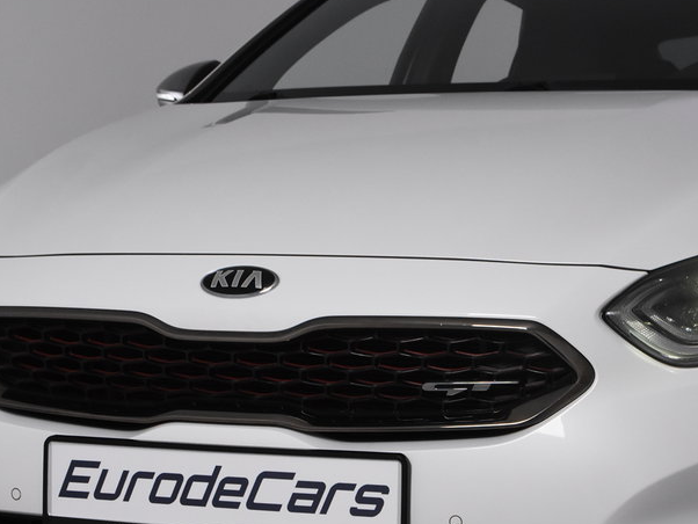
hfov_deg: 20.6
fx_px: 1917
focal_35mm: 95
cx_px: 477
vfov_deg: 15.5
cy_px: 356
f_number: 7.1
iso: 1600
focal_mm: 31
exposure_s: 1/200
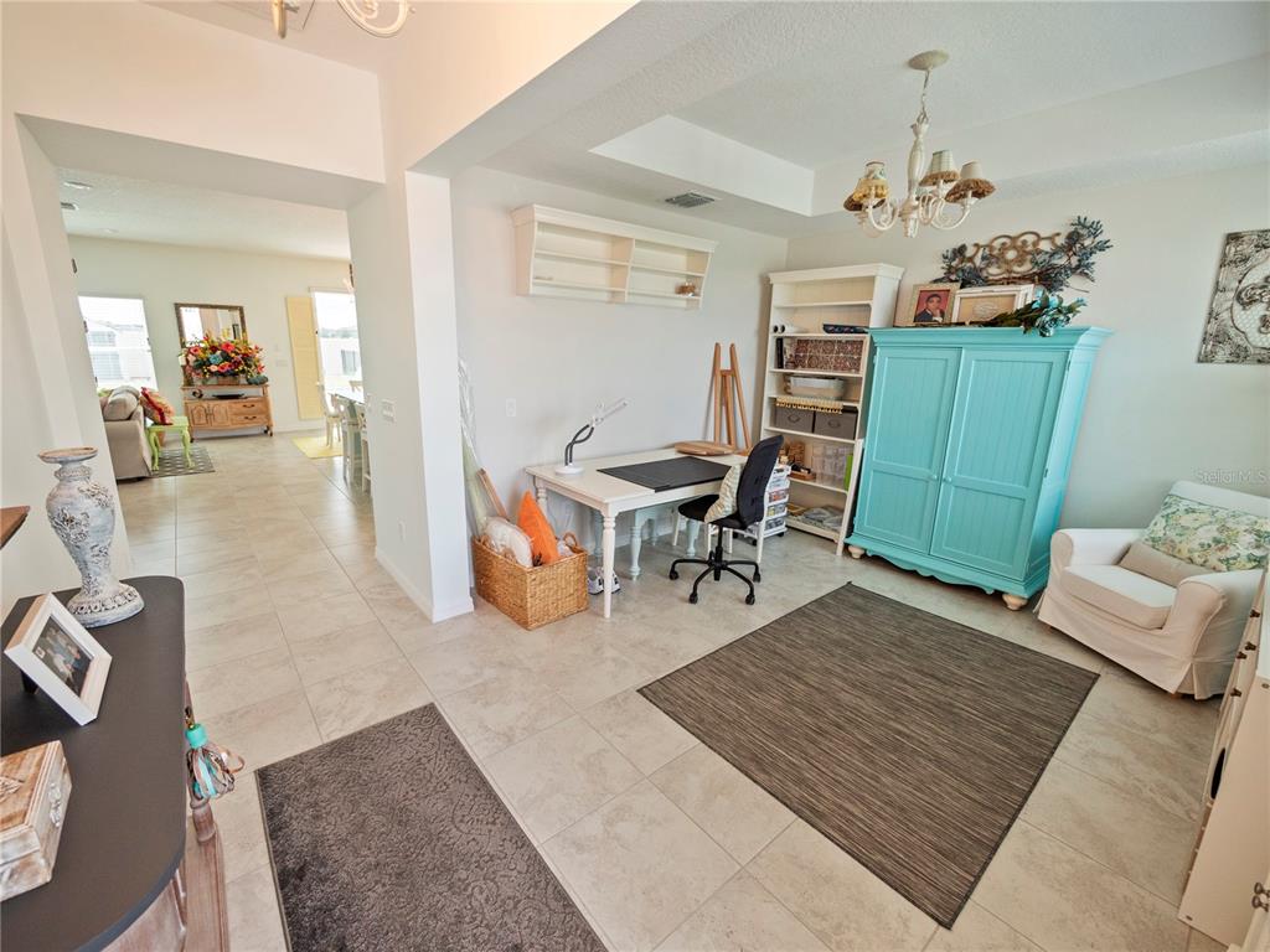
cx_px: 635
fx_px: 514
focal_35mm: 14
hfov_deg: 102.1
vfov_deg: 85.7
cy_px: 476
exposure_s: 1/60
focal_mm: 7
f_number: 4
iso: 500
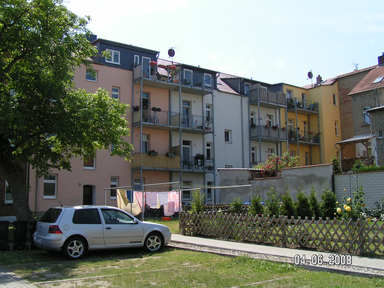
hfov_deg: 49.0
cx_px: 192
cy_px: 144
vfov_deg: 37.7
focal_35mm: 38
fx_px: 422
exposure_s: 1/320
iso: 50
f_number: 5.6
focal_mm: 5.8
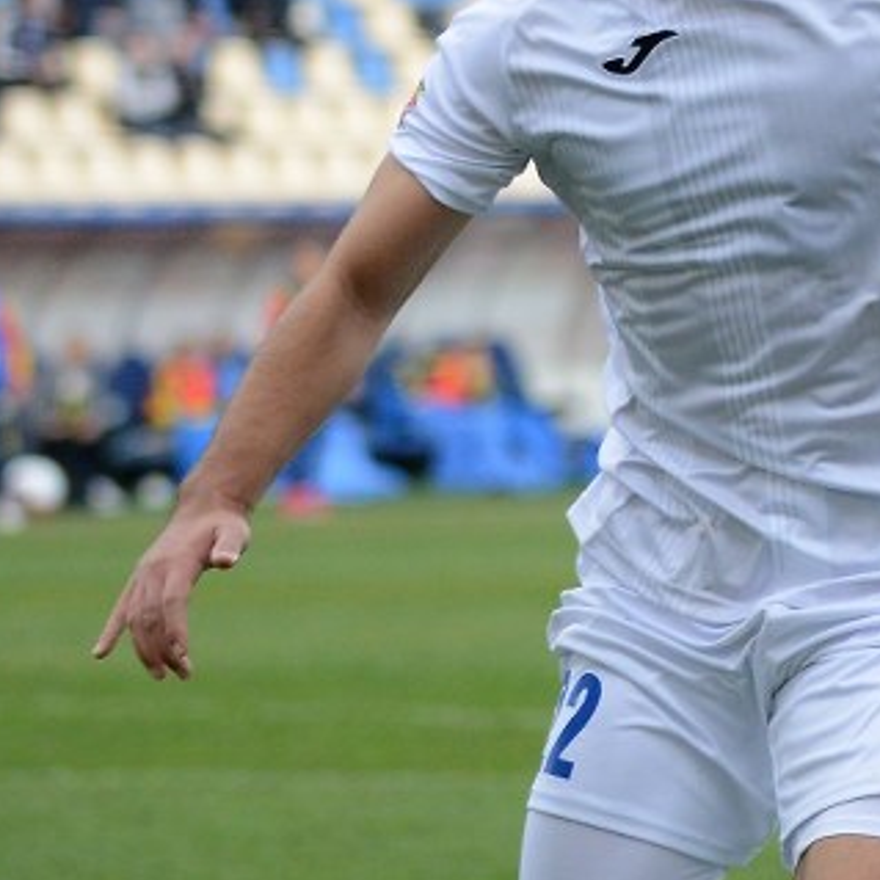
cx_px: 1577
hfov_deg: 6.0
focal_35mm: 288
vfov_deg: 6.1
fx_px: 8283
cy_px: 593
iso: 1250
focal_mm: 90
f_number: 2.8
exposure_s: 1/1000
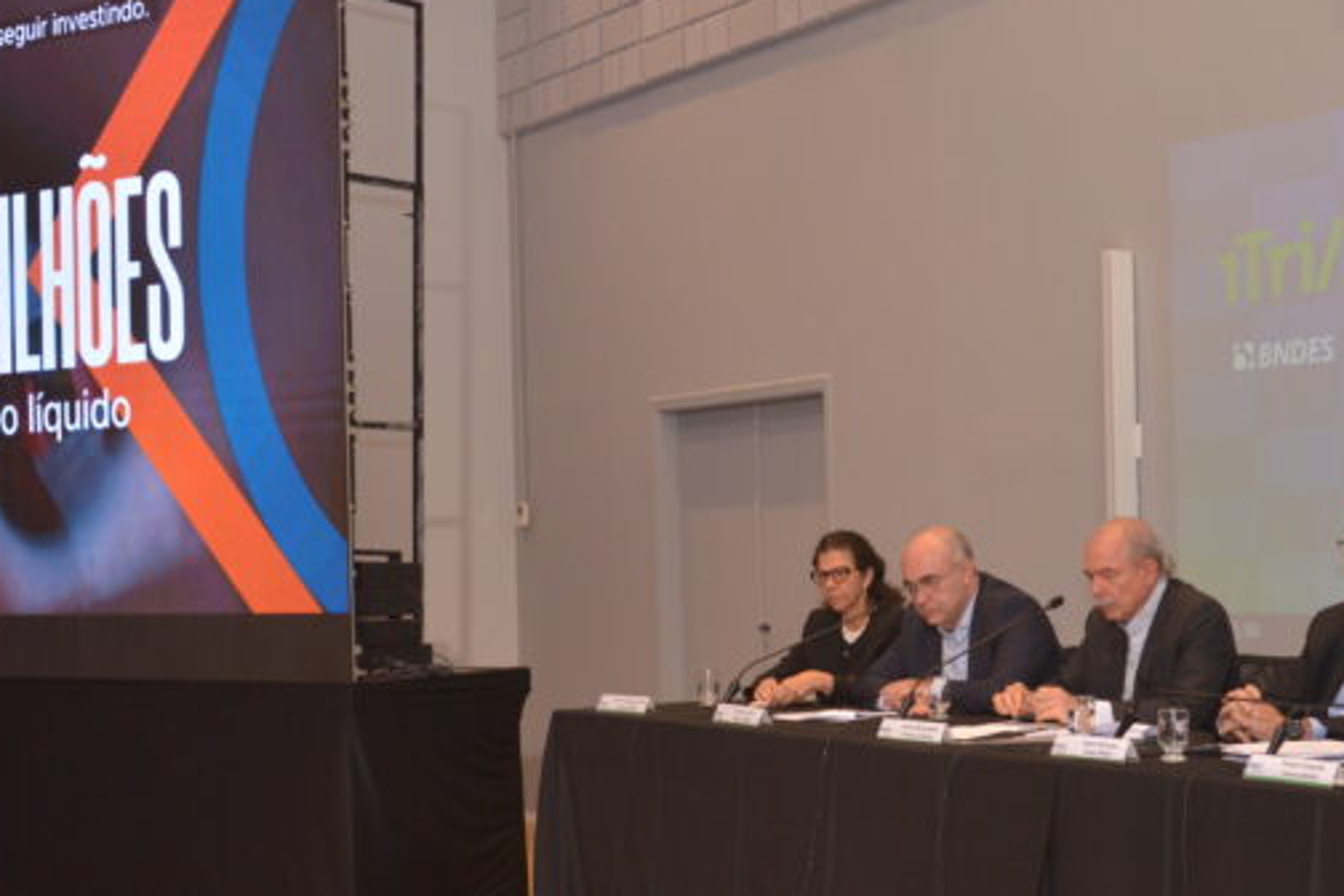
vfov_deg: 22.2
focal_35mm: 61
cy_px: 577
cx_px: 901
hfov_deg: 32.6
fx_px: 2277
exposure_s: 1/200
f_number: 6.3
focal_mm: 30
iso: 1600
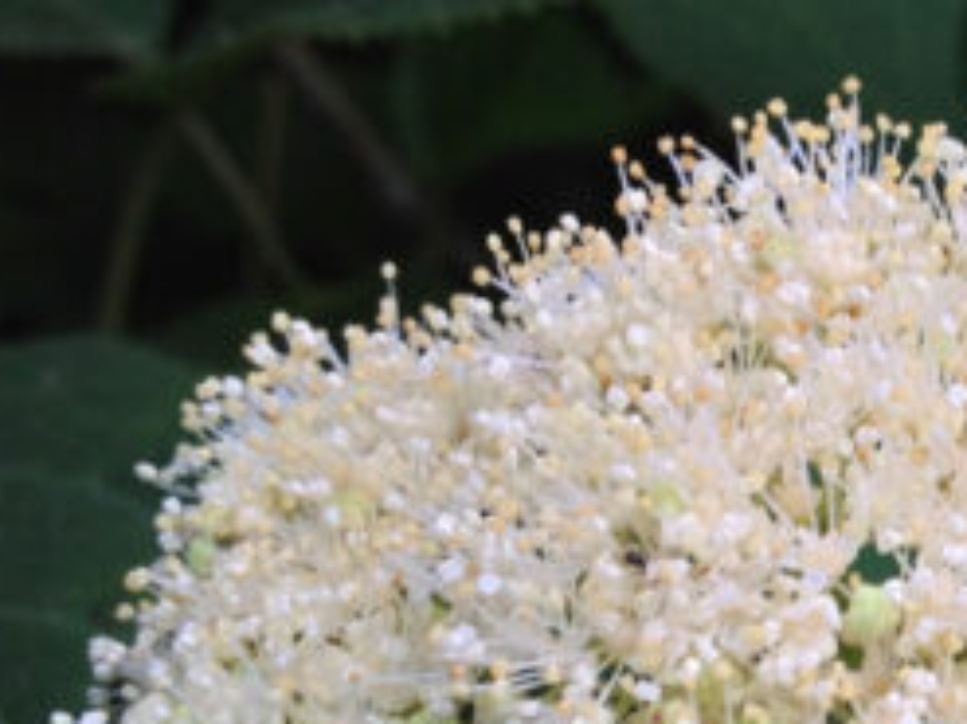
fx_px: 3043
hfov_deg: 17.5
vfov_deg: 13.4
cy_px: 751
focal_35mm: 109
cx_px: 1037
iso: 64
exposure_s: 1/221
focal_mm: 4.28
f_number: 2.4
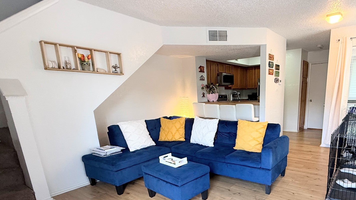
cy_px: 143
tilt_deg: -13.1
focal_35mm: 22
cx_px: 232
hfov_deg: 79.0
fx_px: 208
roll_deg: +1.2
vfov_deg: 49.9
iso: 320
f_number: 2.2
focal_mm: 2.22
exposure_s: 1/60
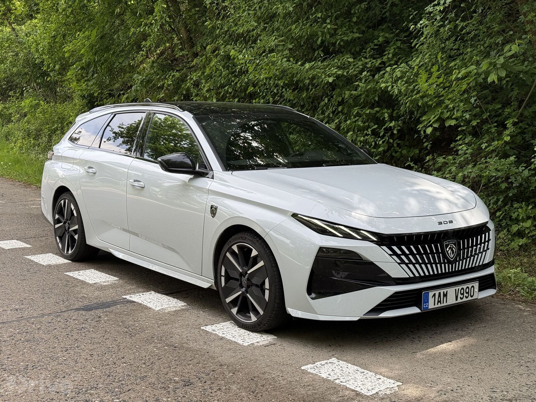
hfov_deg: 39.7
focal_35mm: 48
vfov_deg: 30.3
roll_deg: +4.7
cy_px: 201
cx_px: 268
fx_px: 743
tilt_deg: -4.6
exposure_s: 1/1041
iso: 80
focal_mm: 6.76
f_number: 1.78
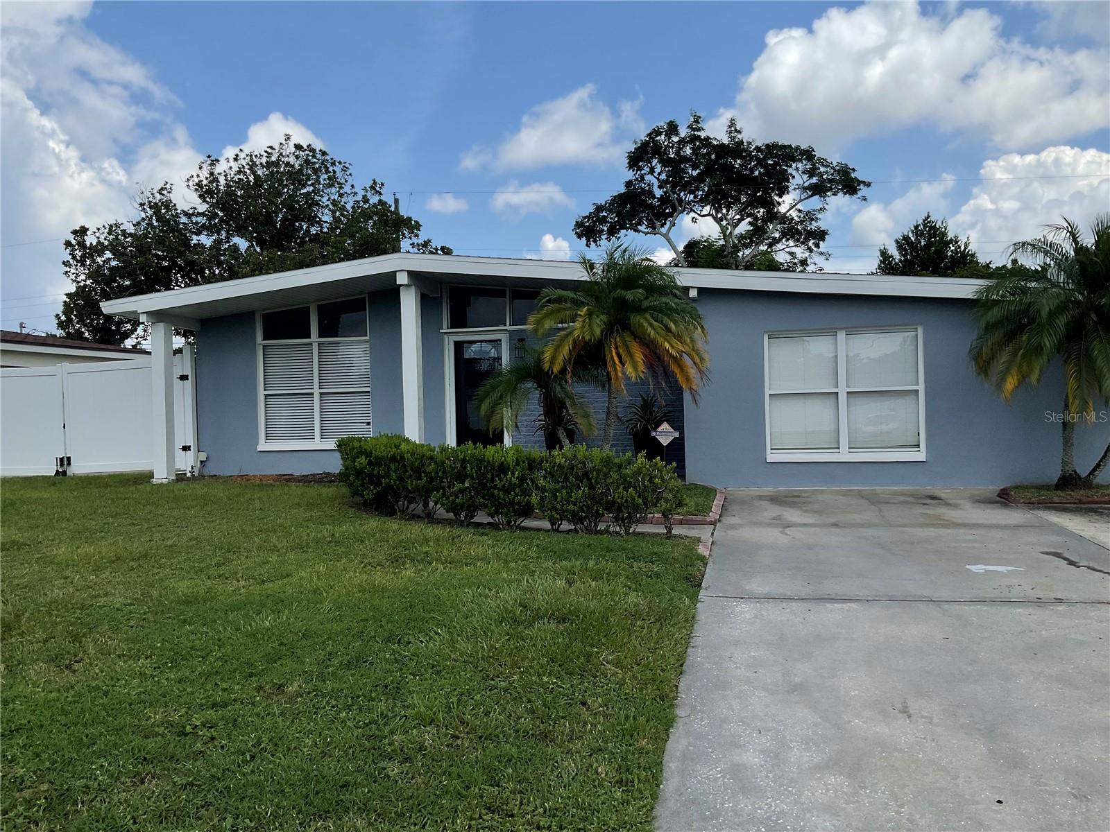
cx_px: 555
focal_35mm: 29
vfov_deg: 48.2
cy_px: 416
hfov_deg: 61.7
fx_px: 930
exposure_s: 1/4785
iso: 16
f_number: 1.8
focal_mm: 3
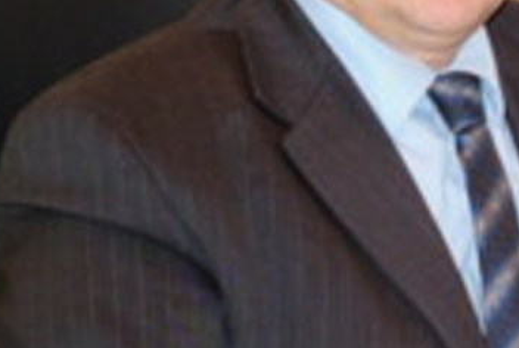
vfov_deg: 5.1
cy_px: 171
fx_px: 3942
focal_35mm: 273
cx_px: 547
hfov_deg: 7.5
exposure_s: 1/60
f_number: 5.6
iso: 800
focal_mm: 50
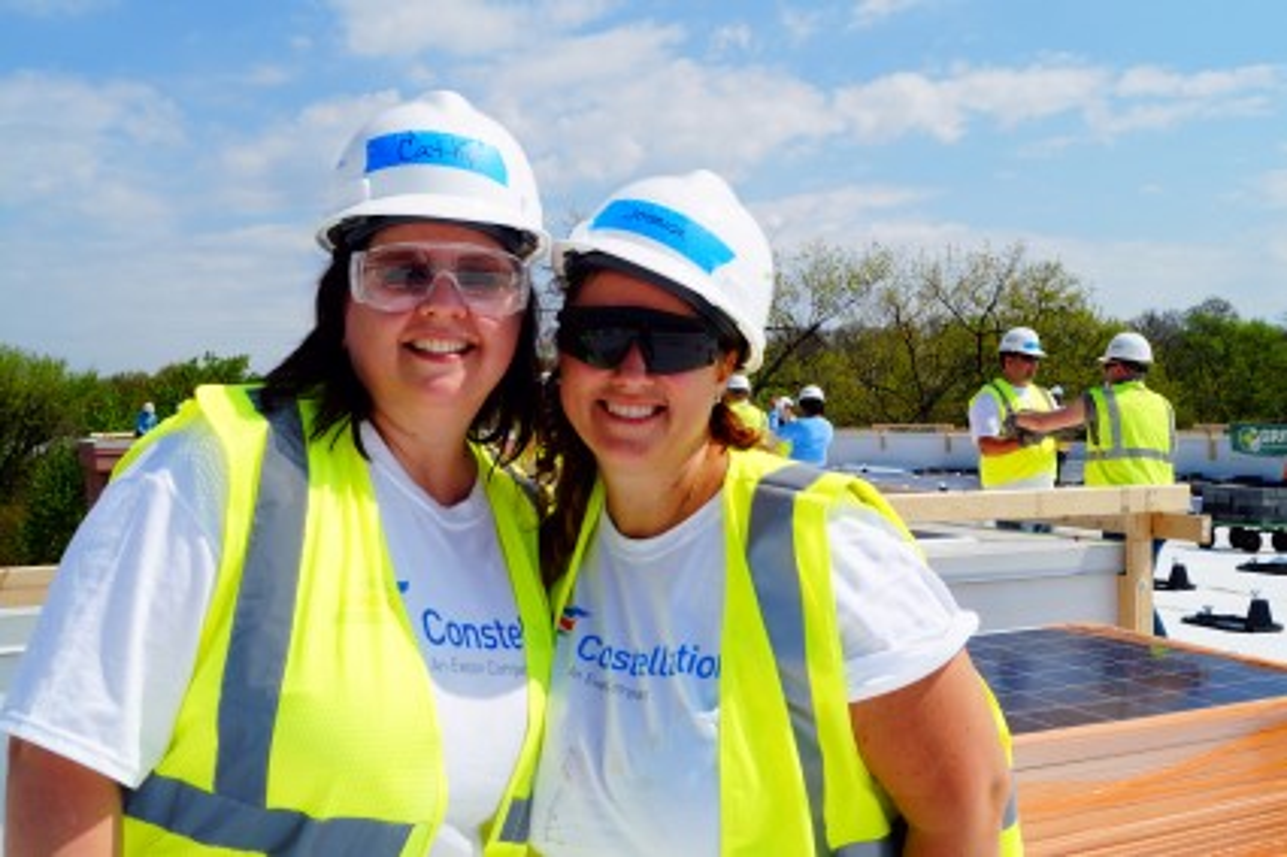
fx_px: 1286
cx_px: 644
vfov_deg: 36.8
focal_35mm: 36
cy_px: 428
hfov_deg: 53.2
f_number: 11
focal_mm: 24
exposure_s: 1/250
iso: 100
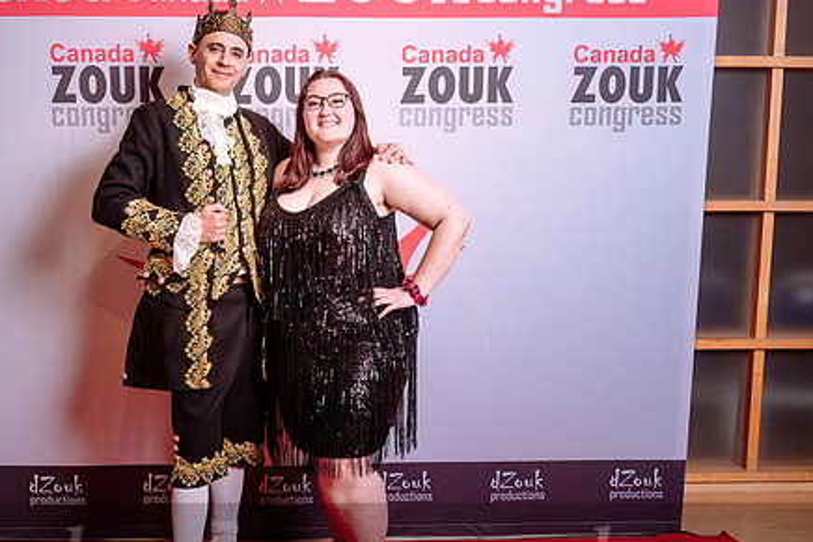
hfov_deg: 44.2
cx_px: 317
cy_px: 322
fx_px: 994
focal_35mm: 44
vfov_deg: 30.5
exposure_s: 1/160
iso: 200
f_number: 4.5
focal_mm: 32
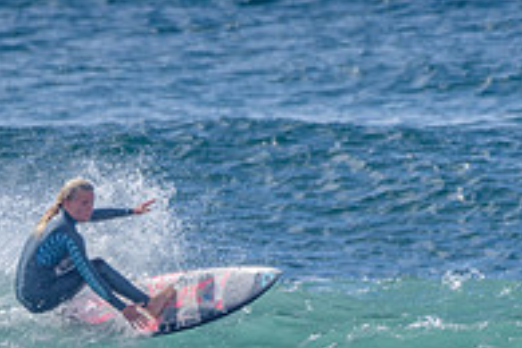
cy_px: 296
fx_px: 26388
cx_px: 19
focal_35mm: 1820
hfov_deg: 1.1
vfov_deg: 0.8
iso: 90
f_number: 5.6
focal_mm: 500
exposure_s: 1/2000
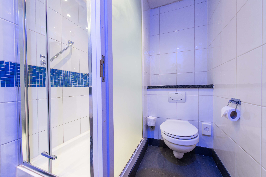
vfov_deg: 81.1
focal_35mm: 14
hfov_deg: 104.3
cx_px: 133
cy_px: 88
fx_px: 103
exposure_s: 1/6
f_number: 7.1
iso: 200
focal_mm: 14
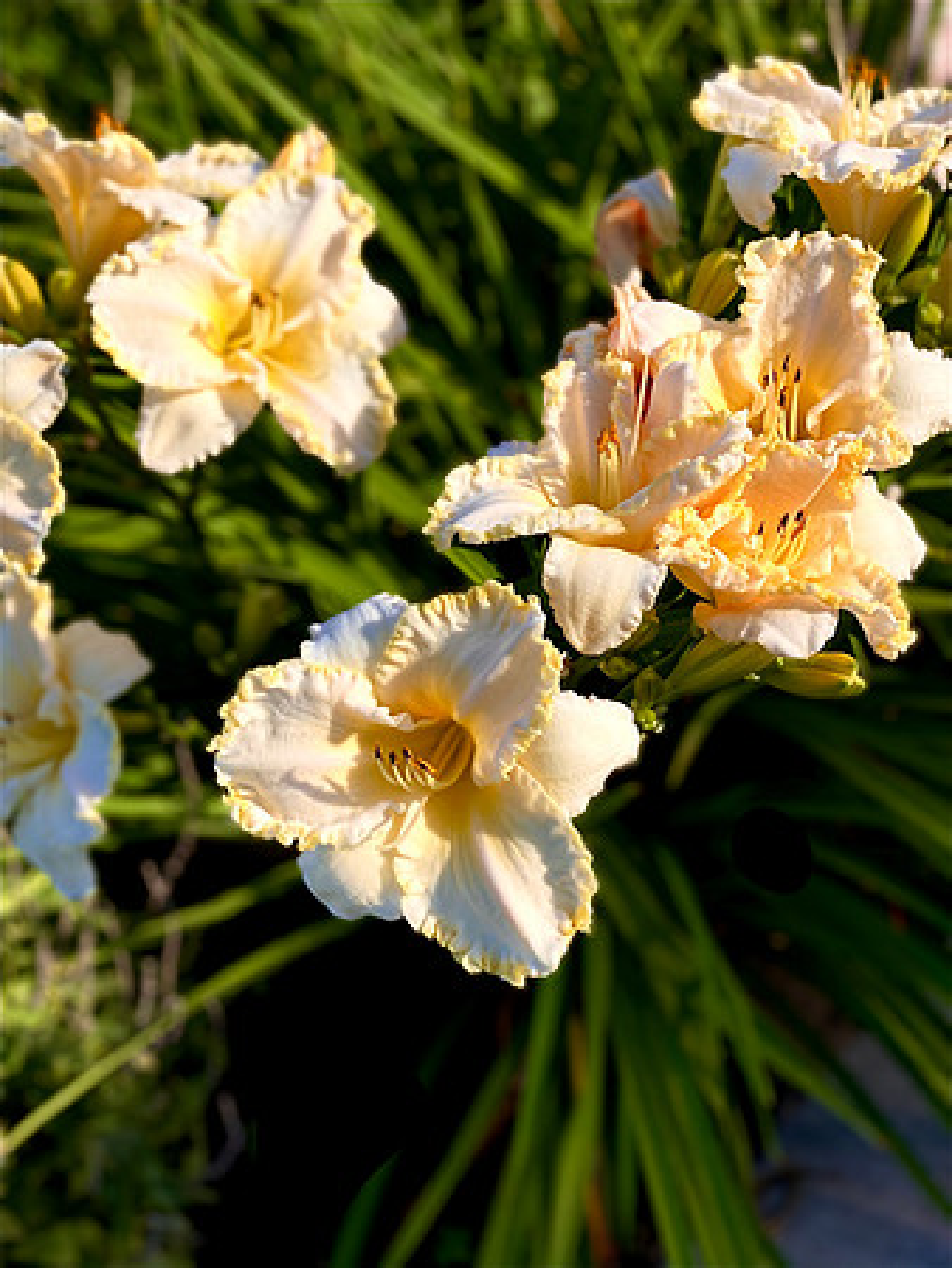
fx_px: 1905
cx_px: 476
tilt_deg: -48.1
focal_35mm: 52
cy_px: 634
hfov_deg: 28.1
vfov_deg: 36.8
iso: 20
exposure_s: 1/1410
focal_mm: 6
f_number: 2
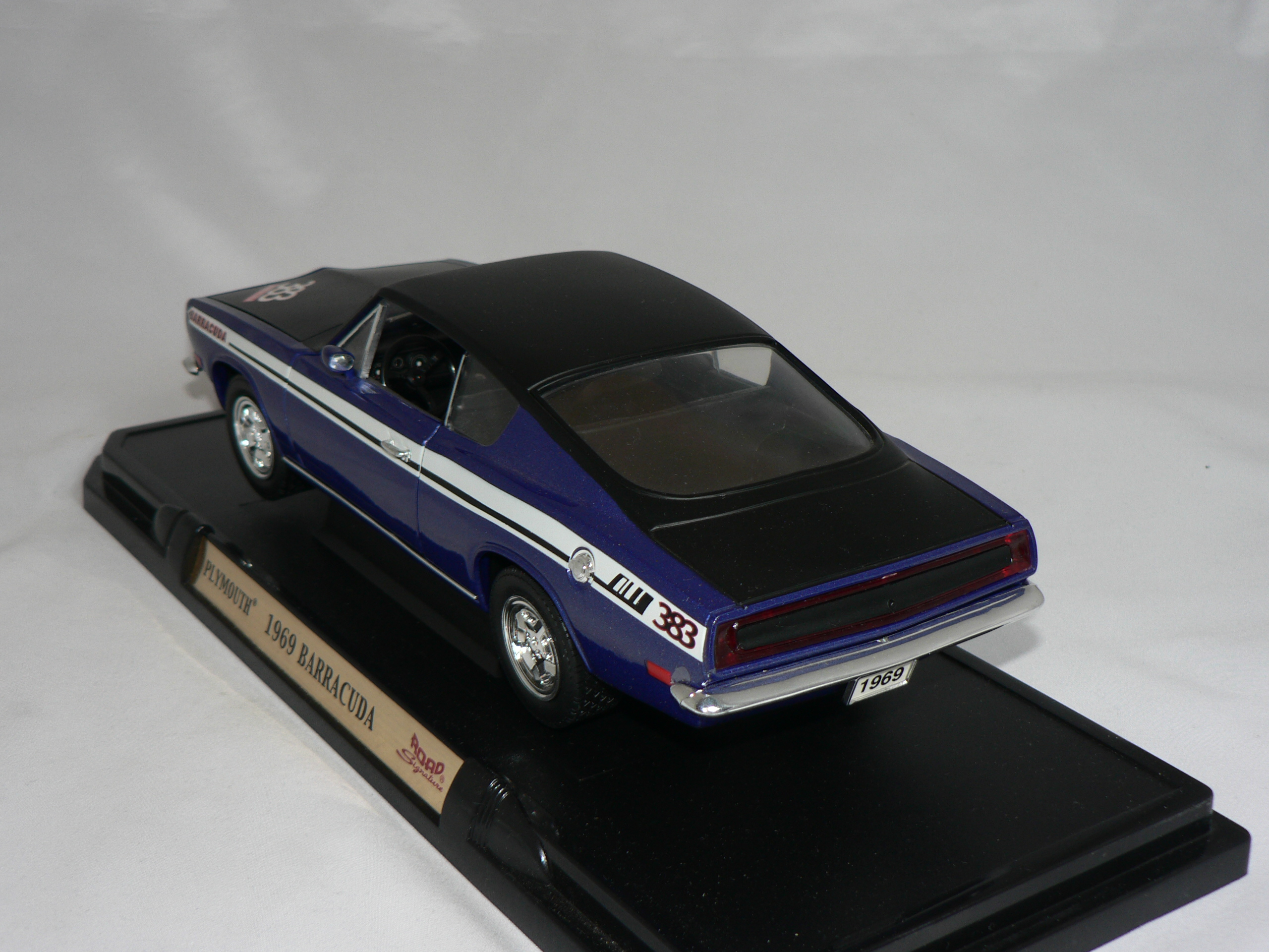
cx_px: 634
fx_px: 1796
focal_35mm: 49
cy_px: 476
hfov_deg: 38.9
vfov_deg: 29.7
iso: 80
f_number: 2.8
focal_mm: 8.2
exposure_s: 1/60
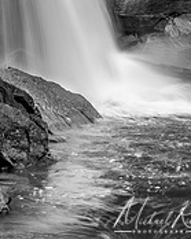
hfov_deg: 17.7
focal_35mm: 85
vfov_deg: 20.7
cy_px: -63
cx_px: 14
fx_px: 601
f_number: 11
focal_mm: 35
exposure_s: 1/3
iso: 64
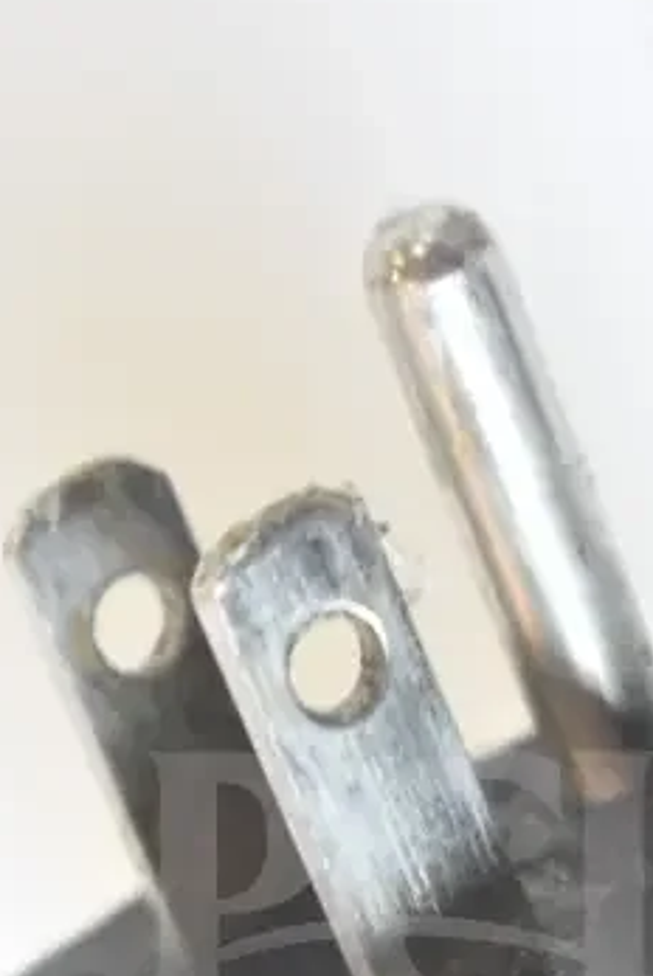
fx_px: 5901
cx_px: 400
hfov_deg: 6.3
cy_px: 973
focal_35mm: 217
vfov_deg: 9.4
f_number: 5.6
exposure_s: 1/100
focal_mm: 55
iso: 1100
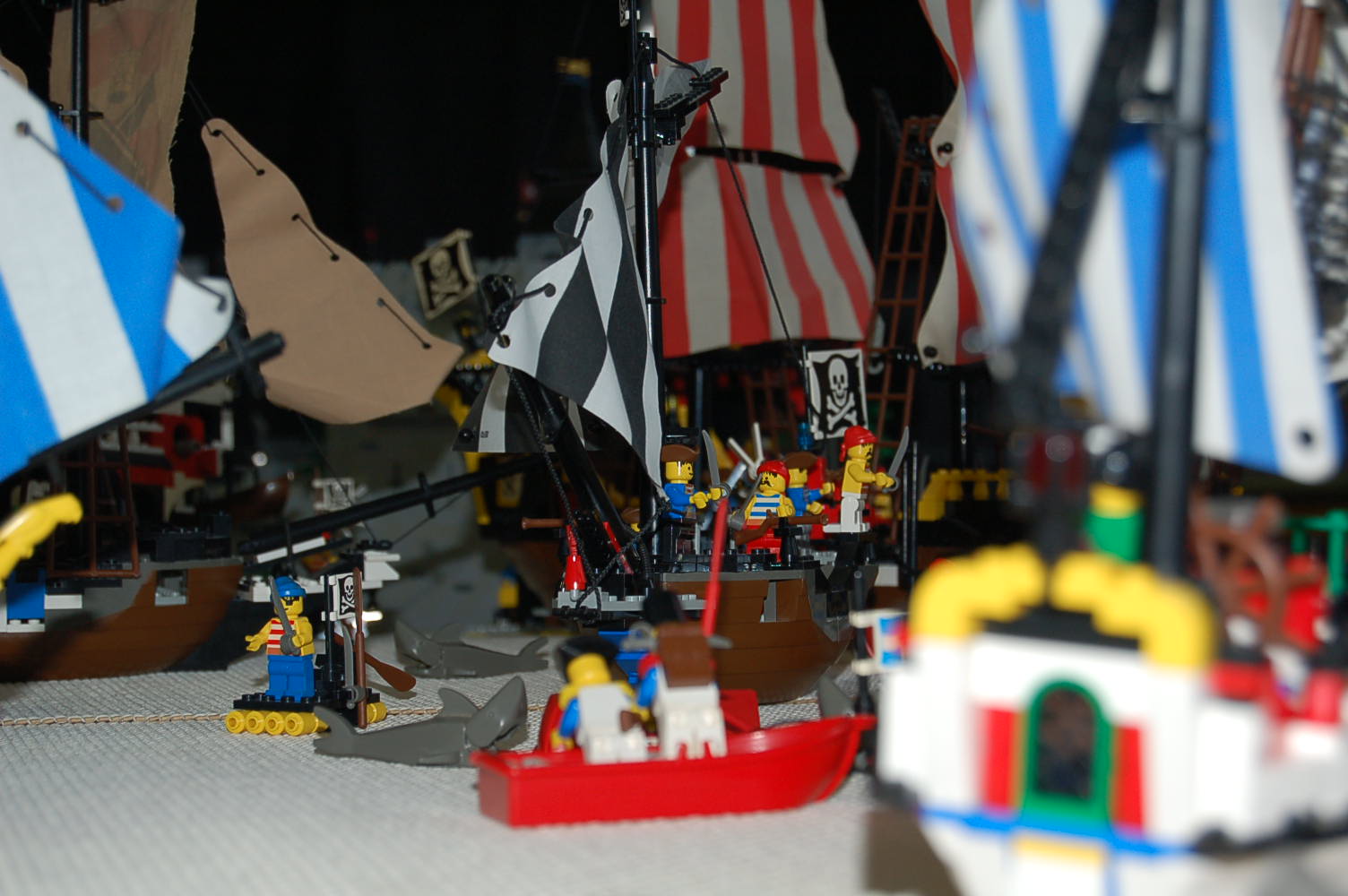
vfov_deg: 18.1
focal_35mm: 75
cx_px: 674
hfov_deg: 27.0
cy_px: 448
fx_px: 2806
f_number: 5.6
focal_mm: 50
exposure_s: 1/60
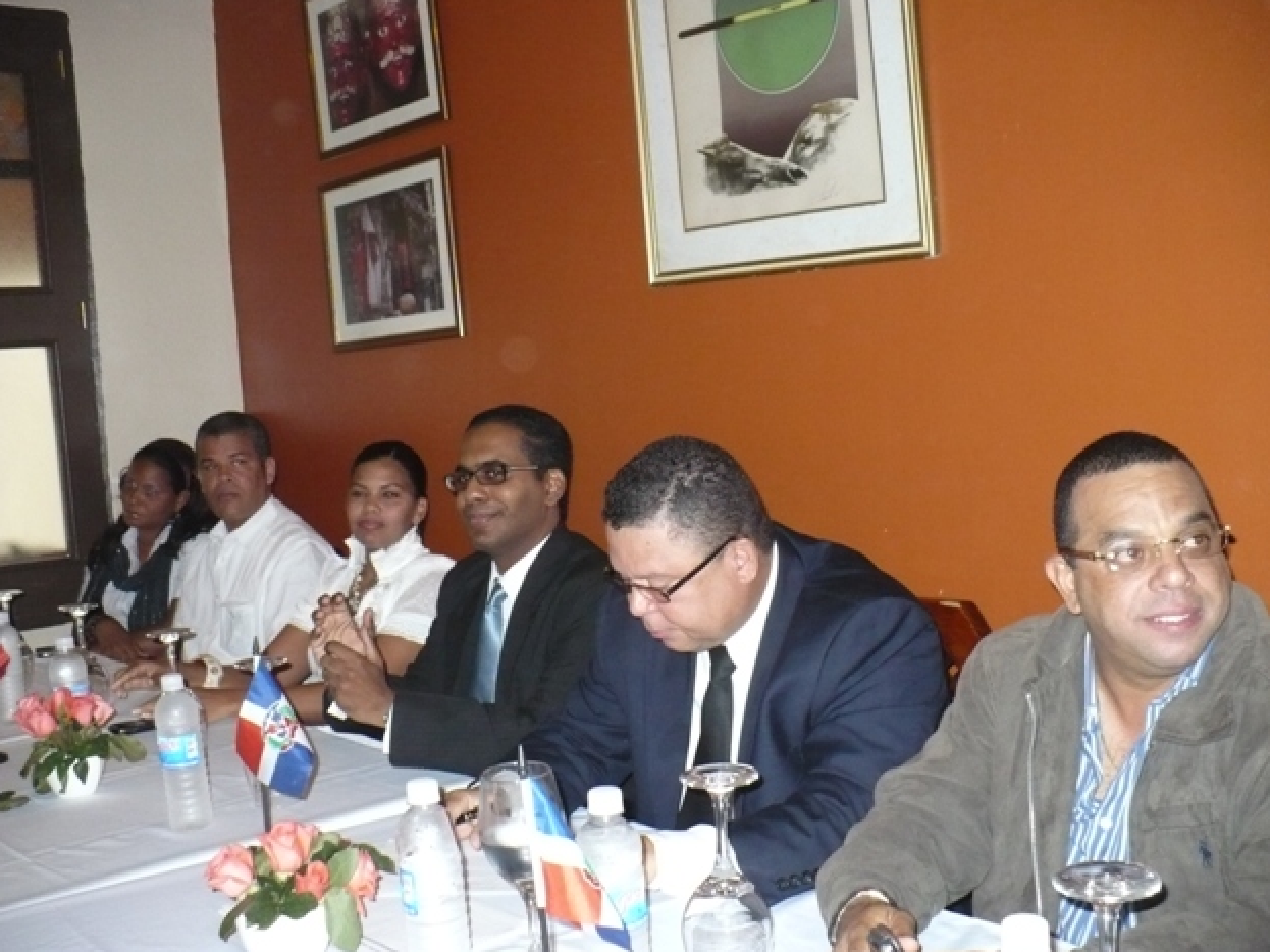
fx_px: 1394
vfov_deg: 37.7
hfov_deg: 49.0
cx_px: 648
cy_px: 473
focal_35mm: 38
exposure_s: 1/30
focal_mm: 6.1
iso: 400
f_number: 2.8
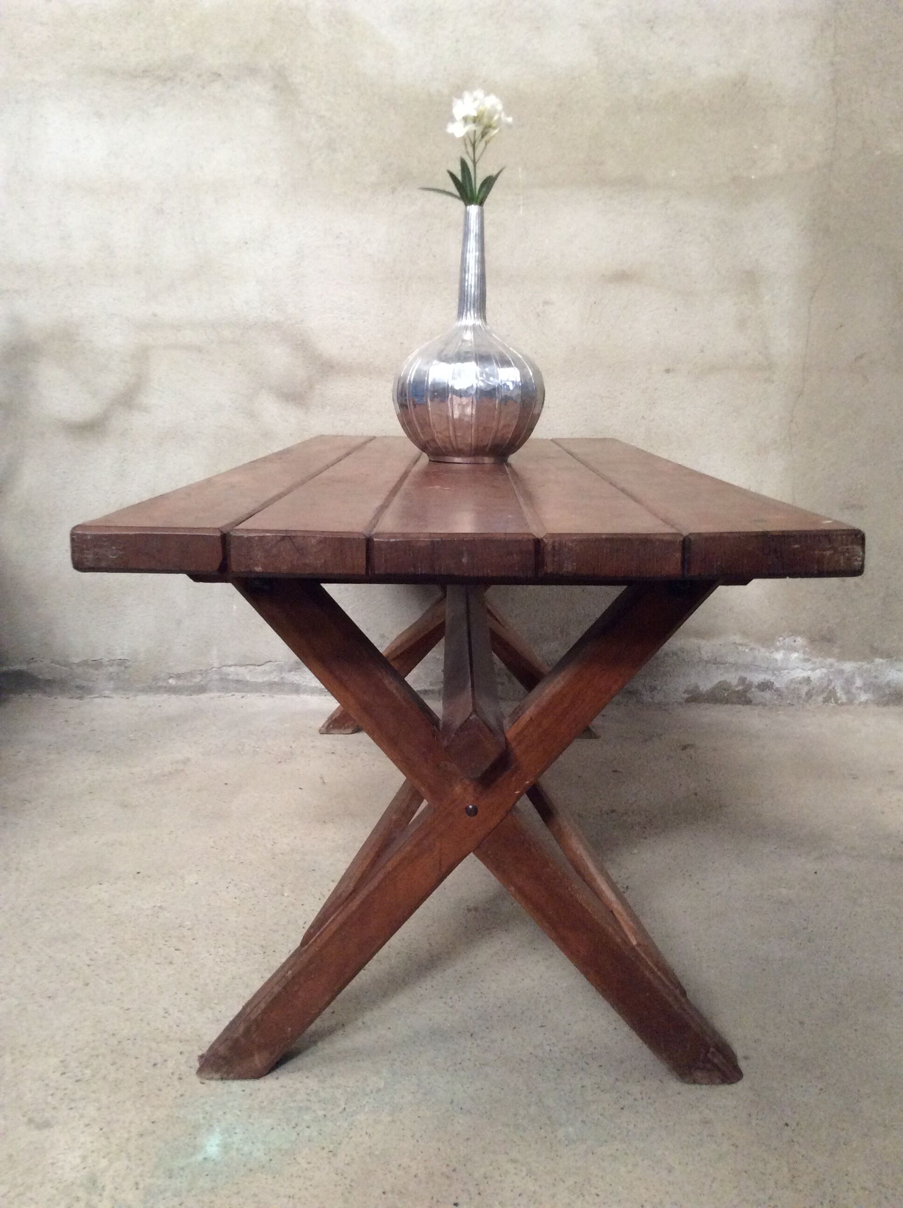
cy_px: 604
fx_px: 1116
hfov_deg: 44.1
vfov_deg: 56.9
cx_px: 452
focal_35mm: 32
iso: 200
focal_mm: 3.3
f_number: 2.4
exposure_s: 1/25
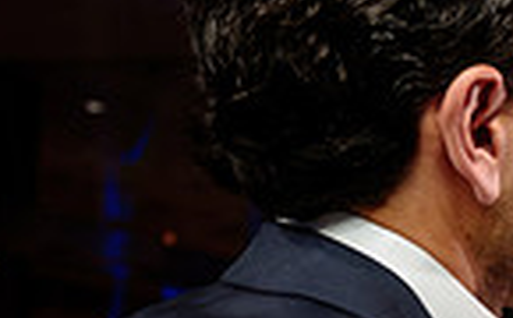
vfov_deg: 13.0
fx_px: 1381
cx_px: 1005
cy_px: 313
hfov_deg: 16.4
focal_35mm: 99
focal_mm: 24
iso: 500
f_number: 3.2
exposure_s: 1/50
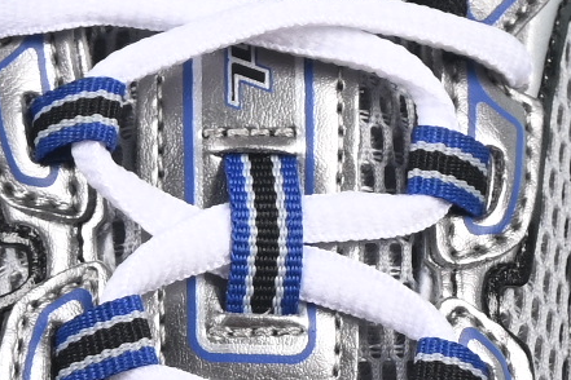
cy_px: 613
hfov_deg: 4.3
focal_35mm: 473
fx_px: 7502
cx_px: -177
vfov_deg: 2.9
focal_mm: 50
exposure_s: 1/60
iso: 160
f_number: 6.3
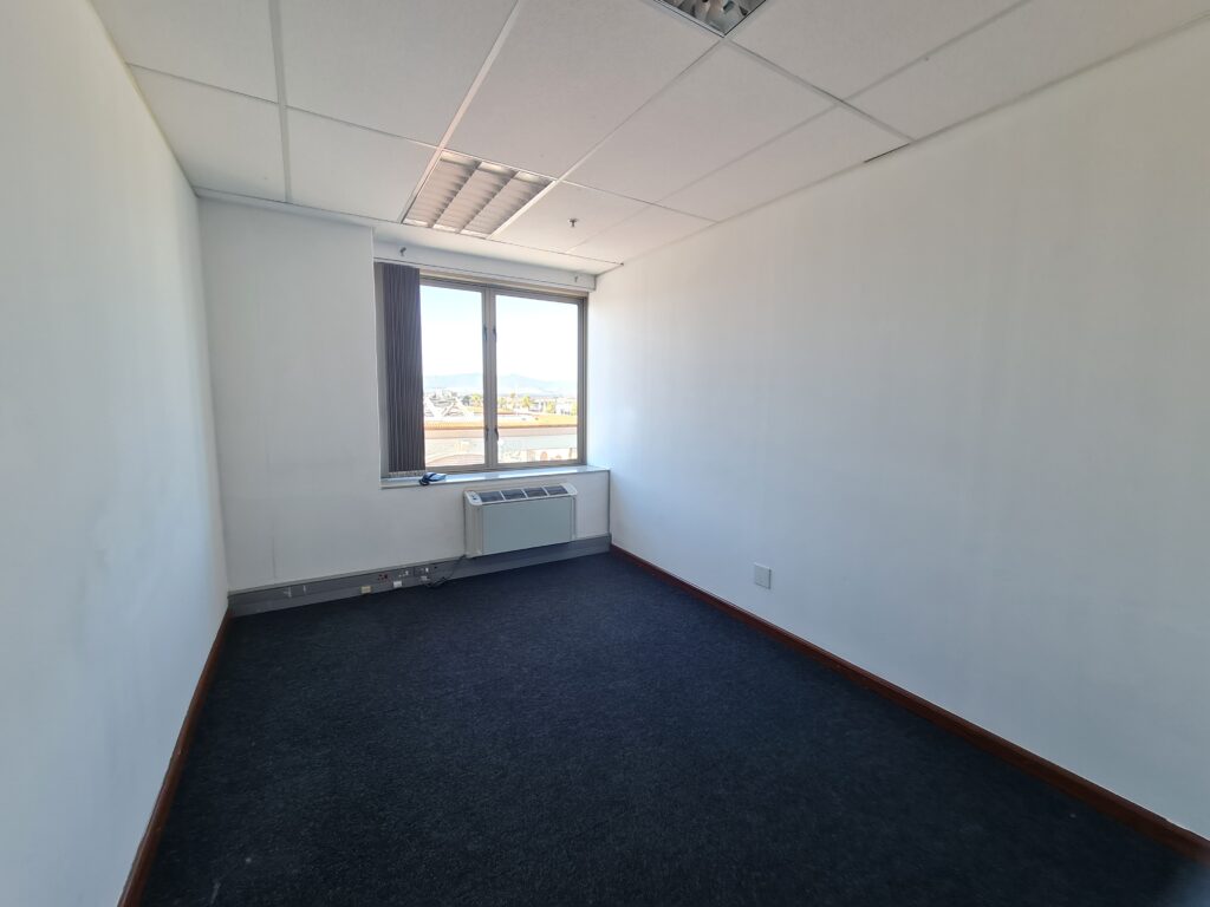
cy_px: 454
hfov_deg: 106.2
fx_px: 454
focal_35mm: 13
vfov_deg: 89.9
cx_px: 605
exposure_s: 1/100
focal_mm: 2.2
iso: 80
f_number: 2.2
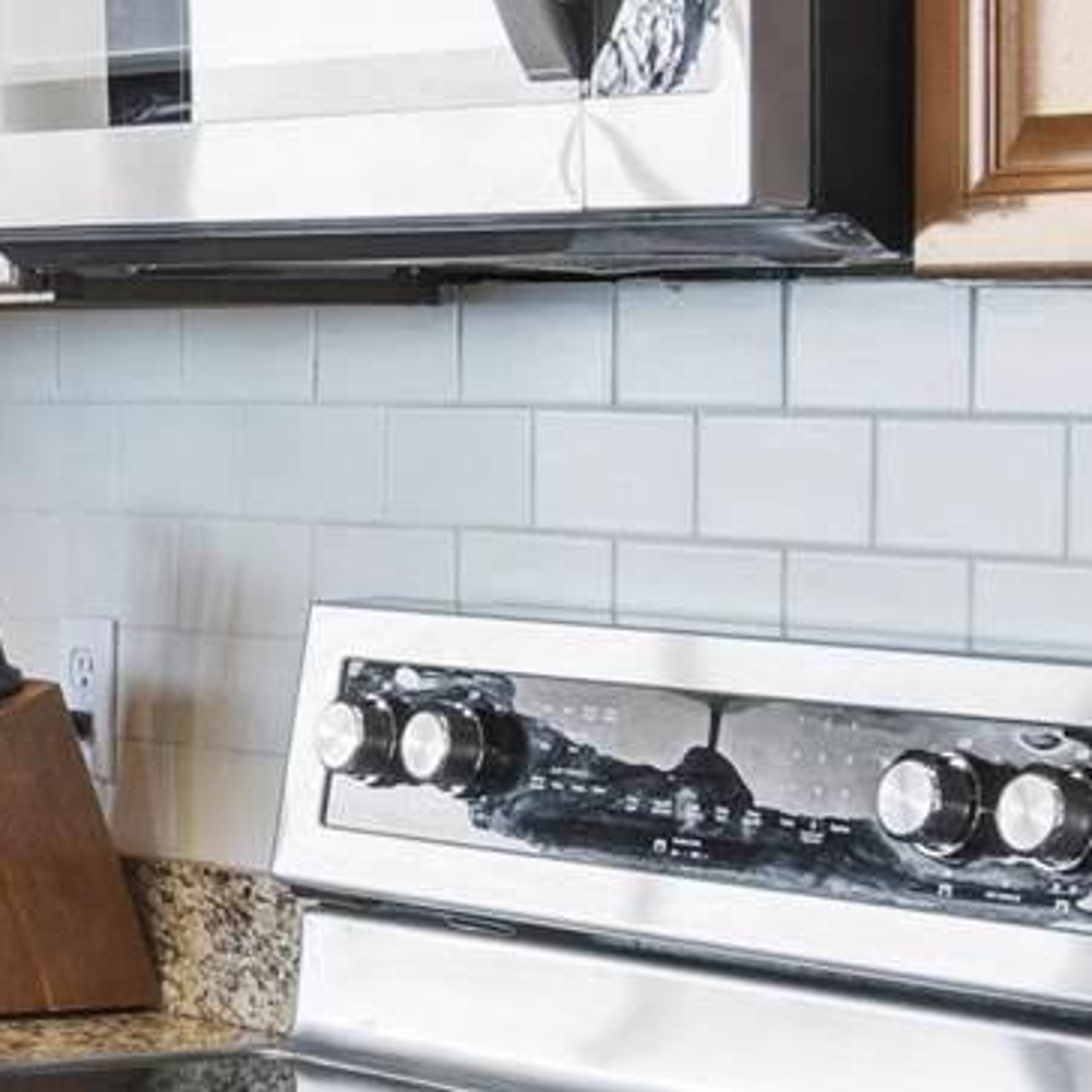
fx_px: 4604
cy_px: 333
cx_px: -492
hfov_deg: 12.9
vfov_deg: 13.5
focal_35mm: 129
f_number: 11
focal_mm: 18
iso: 200
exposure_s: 1/50
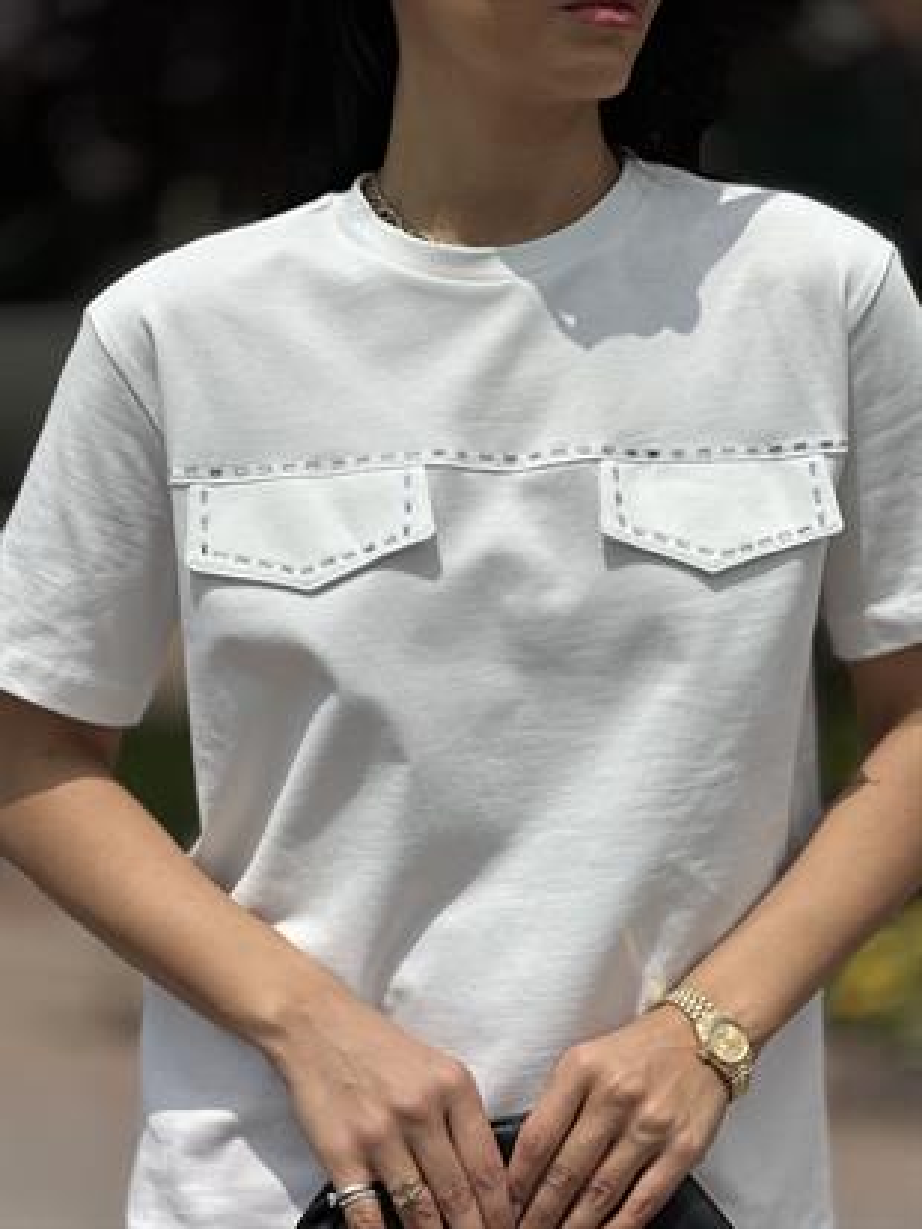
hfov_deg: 19.1
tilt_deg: -7.8
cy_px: 614
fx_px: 2733
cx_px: 461
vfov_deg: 25.3
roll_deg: -2.3
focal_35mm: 77
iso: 32
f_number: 2.8
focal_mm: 9
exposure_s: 1/1908
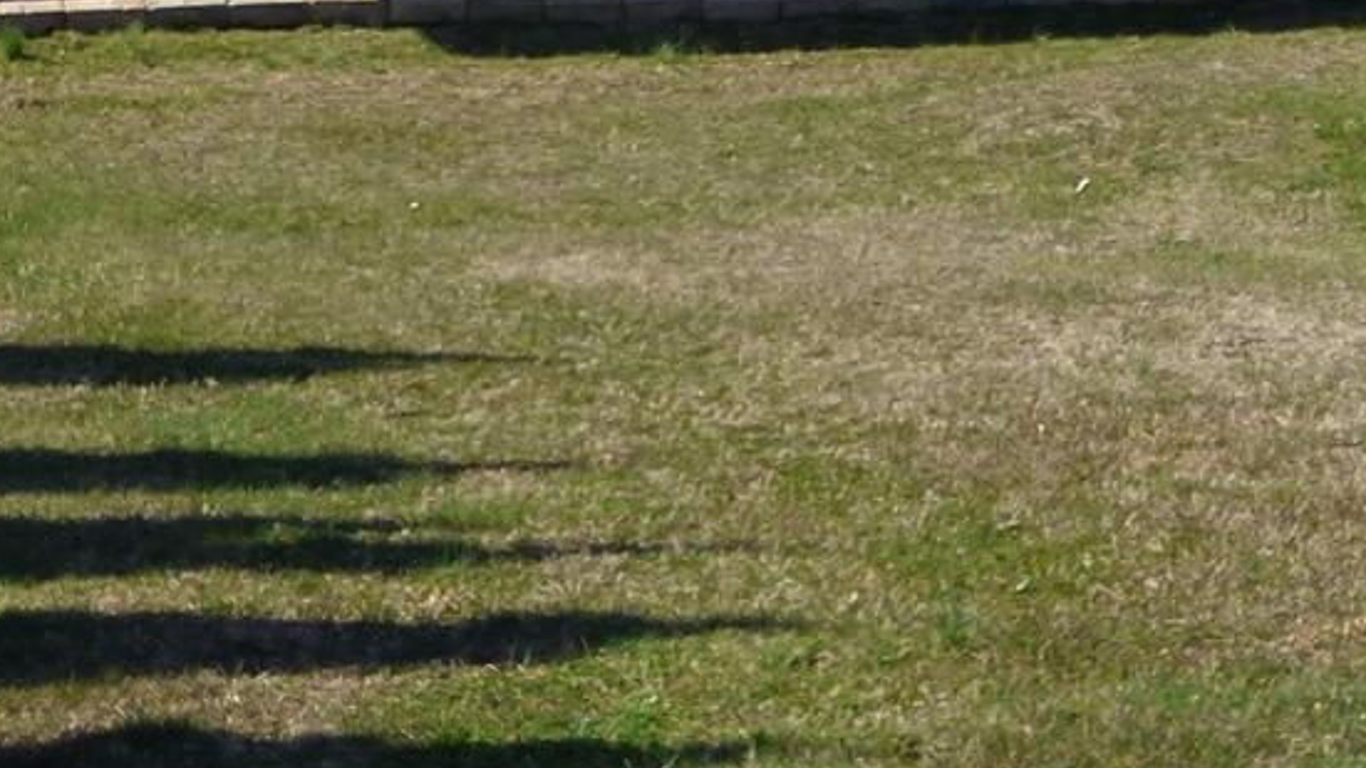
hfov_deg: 12.8
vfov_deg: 7.2
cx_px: 1433
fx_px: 6013
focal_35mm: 166
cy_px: -510
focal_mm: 7.37
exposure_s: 1/640
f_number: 3.6
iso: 100
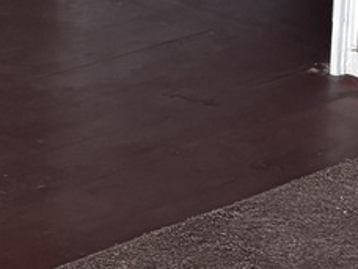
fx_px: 1696
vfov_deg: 8.6
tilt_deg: -11.2
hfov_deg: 10.8
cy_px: -247
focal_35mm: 164
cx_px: -394
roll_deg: +0.7
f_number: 1.6
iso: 160
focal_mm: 5.96
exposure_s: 1/60
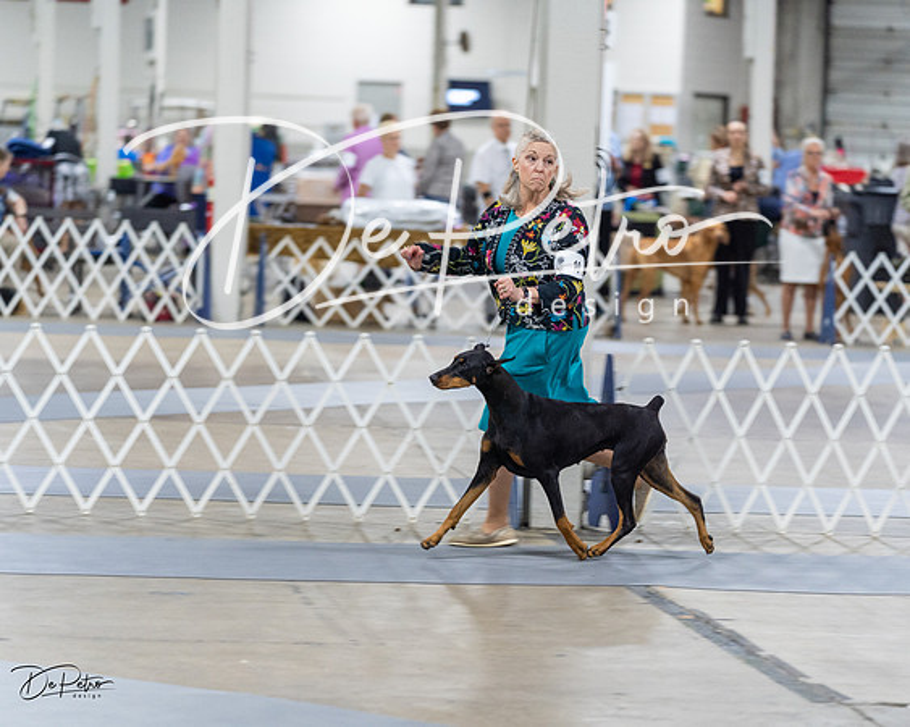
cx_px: 455
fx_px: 3790
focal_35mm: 141
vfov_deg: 11.0
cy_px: 364
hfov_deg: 13.7
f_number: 2.8
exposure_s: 1/160
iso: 2000
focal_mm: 125
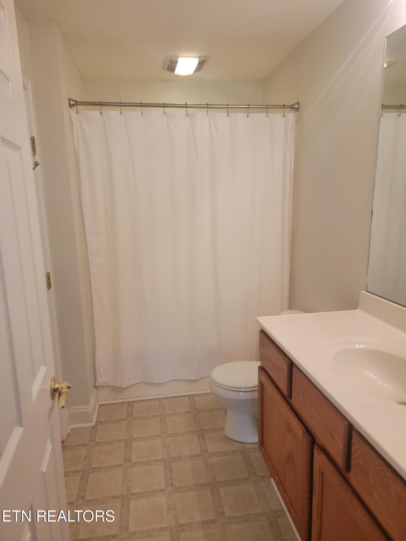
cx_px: 203
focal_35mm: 24
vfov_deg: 71.6
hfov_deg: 56.8
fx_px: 375
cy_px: 270
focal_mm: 6.7
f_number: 1.8
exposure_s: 1/120
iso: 320
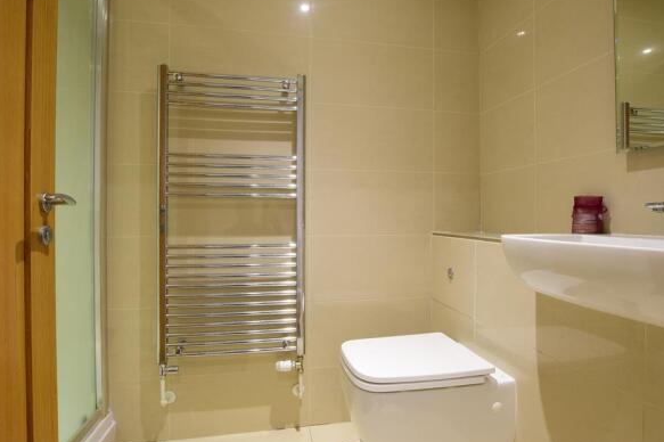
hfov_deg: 88.3
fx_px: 342
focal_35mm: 19
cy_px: 214
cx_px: 333
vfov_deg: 65.7
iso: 400
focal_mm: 11
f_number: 13
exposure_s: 1.6
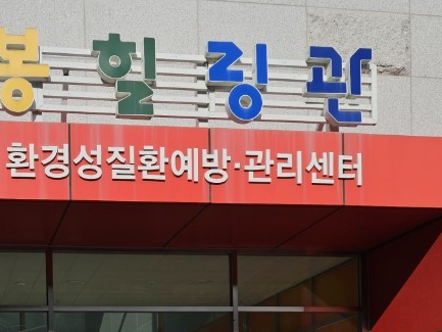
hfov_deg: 27.8
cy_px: 475
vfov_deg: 19.3
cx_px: 69
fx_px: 869
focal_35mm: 68
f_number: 1.8
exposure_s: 1/5000
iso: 25
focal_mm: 5.4
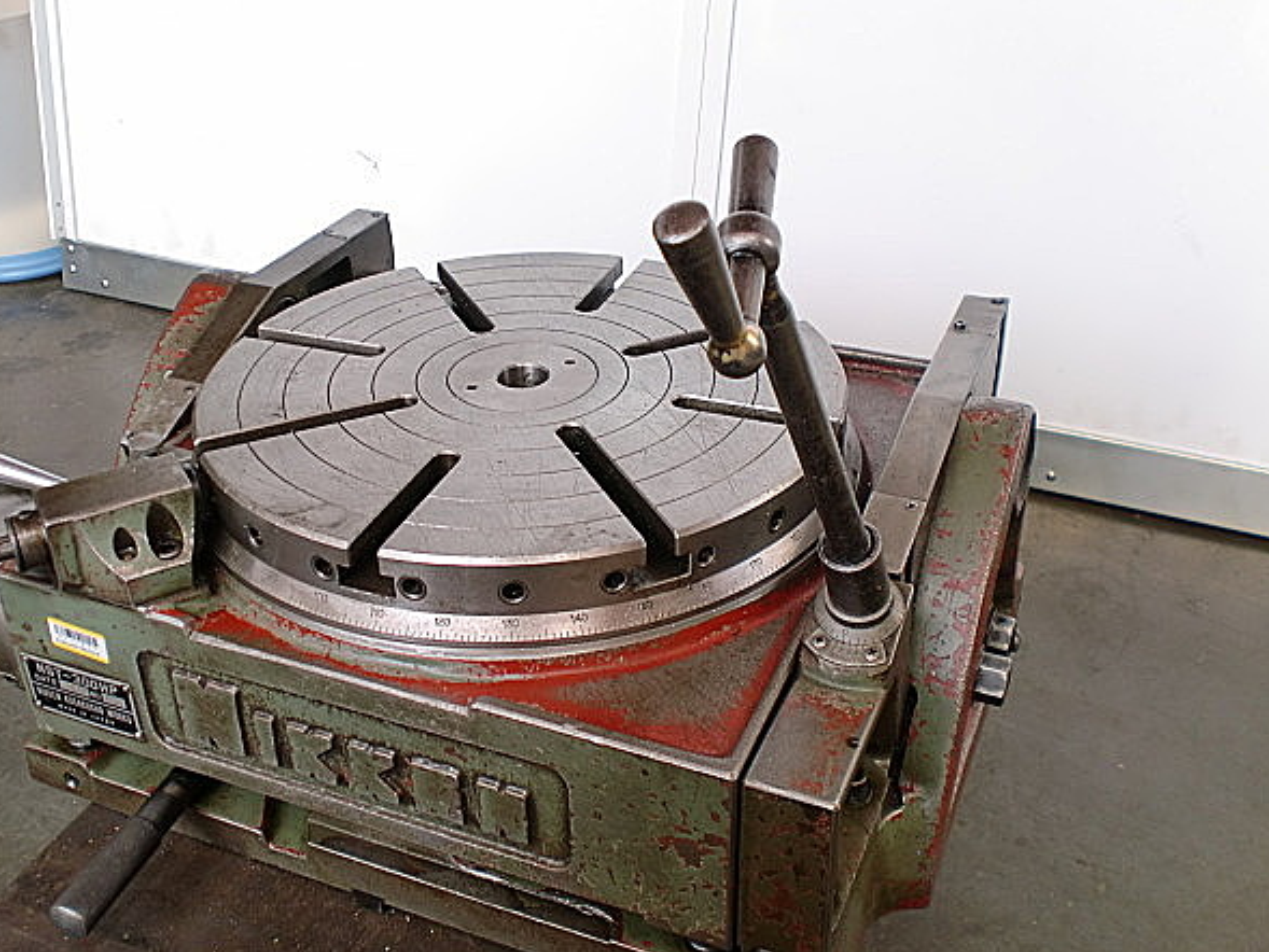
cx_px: 605
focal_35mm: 38
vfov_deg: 37.7
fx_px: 1393
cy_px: 459
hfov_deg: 49.0
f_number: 3.1
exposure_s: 1/60
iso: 64
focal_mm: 6.3
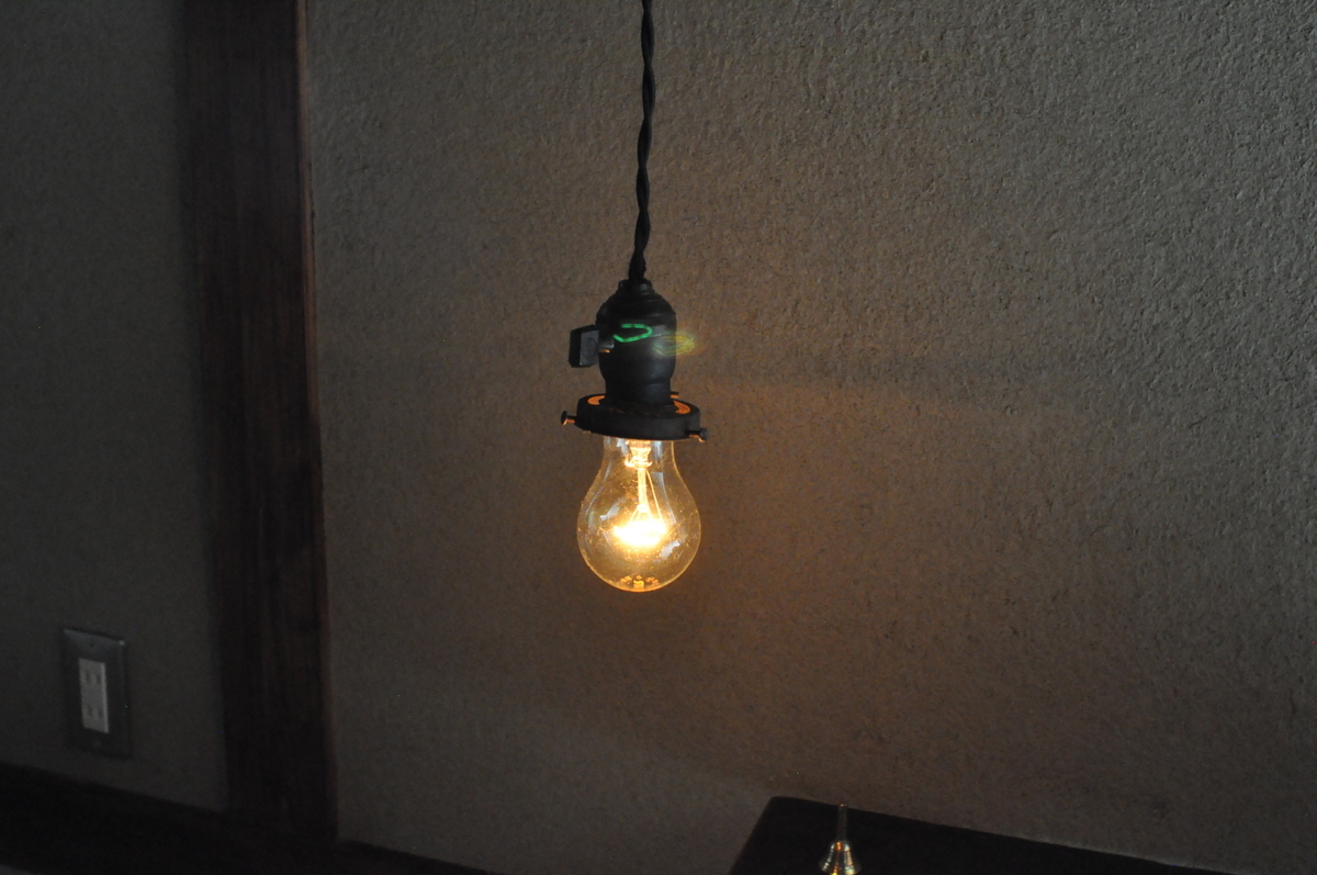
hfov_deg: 53.2
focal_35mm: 36
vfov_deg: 36.8
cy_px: 438
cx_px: 658
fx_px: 1315
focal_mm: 24
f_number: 5.6
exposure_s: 1/60
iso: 3200
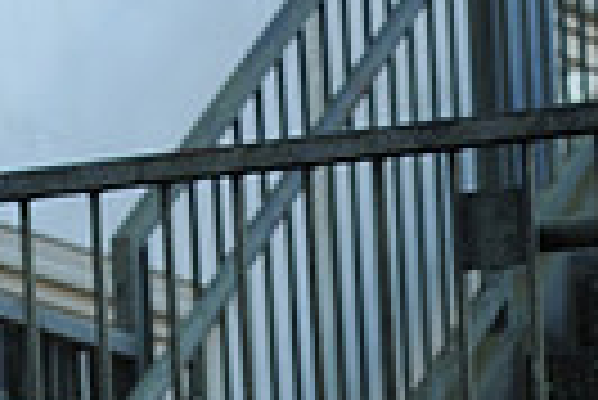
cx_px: 364
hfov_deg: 4.7
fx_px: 7250
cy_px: 1254
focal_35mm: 436
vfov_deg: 3.1
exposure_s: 1/100
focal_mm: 100
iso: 200
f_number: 7.1
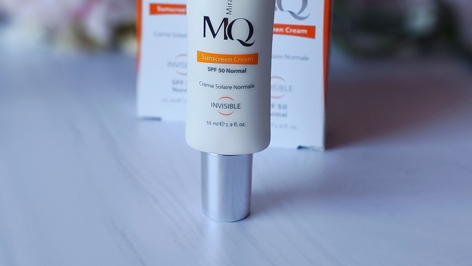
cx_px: 238
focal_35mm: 69
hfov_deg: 30.6
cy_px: -1
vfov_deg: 17.1
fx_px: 864
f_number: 1.65
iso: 100
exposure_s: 1/100
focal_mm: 6.19
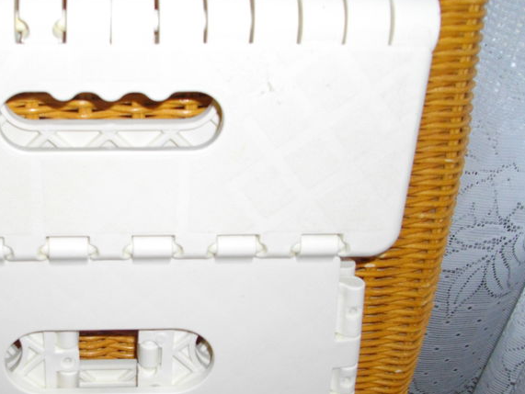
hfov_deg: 33.0
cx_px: 79
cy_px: 274
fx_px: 850
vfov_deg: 25.9
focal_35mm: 56
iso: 200
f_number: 2.9
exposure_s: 1/50
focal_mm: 5.7
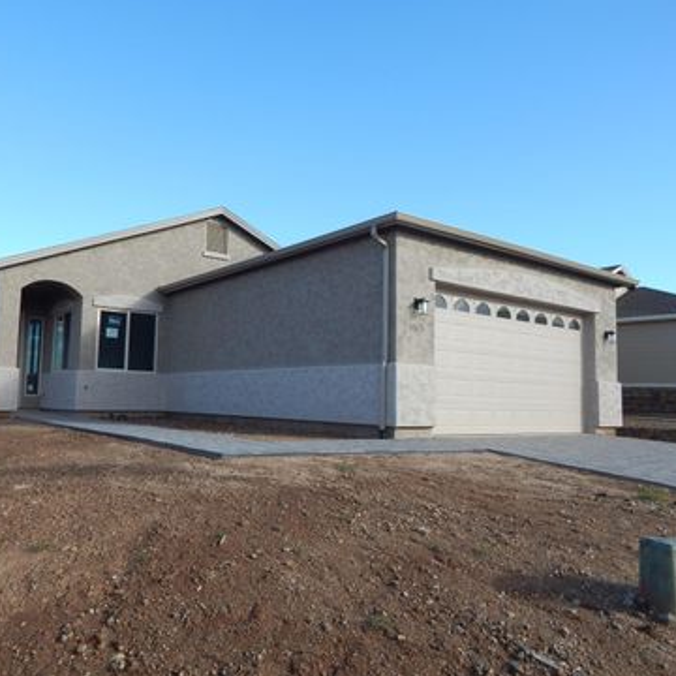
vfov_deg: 59.1
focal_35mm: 27
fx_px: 597
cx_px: 297
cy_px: 343
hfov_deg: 58.9
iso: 125
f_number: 3
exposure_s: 1/800
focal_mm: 4
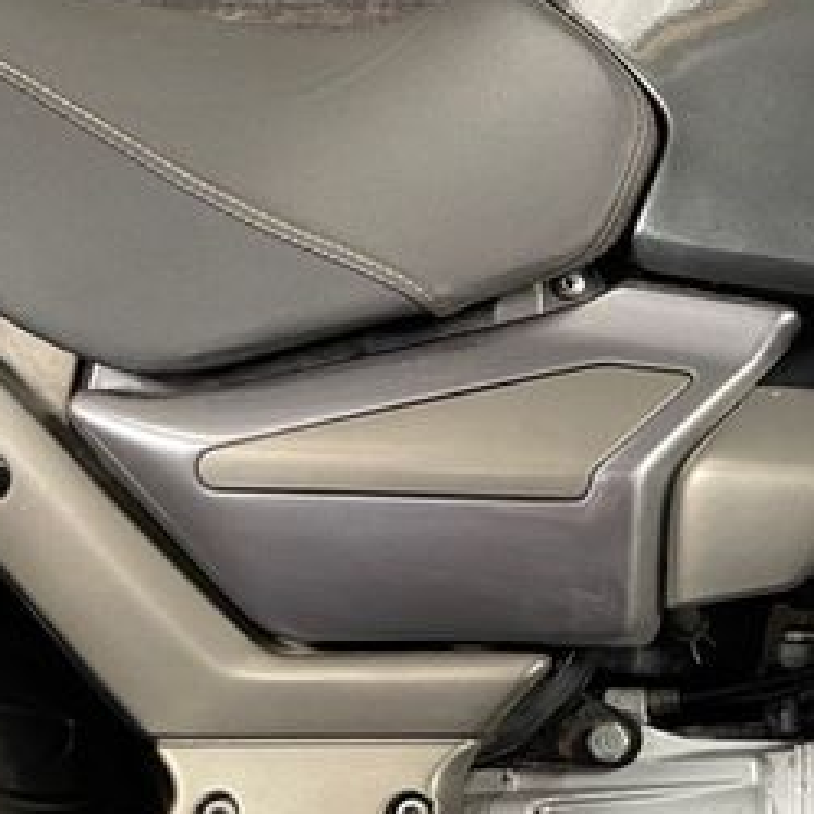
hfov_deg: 25.4
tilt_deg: -0.4
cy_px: 615
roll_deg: -0.3
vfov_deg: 28.6
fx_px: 1570
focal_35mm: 59
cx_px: 1030
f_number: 1.6
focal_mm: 4.2
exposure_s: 1/50
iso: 250
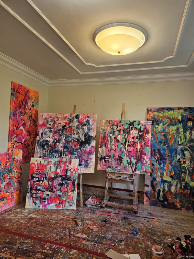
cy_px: 130
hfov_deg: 58.9
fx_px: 172
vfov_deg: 73.9
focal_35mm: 23
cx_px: 97
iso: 200
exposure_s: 1/180
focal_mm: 6.3
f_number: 1.7
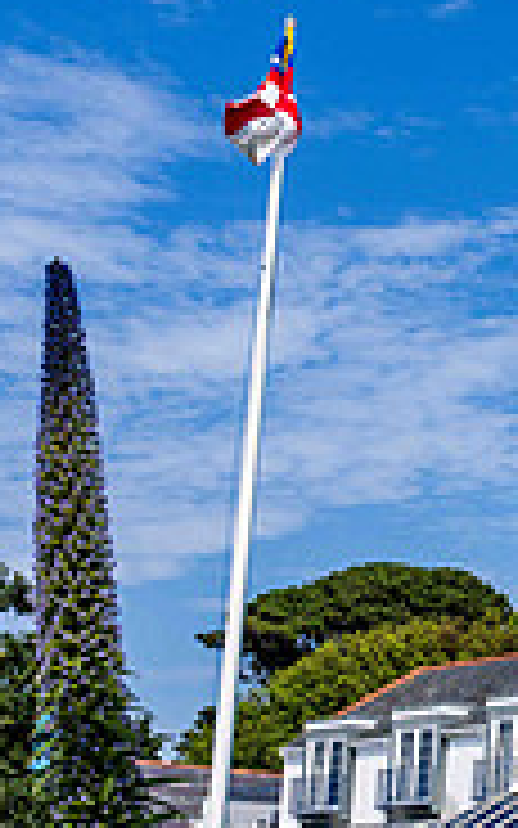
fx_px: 2101
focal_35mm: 93
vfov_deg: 22.3
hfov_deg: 12.8
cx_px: 923
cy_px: 479
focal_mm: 29
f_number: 8
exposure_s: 1/320
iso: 100
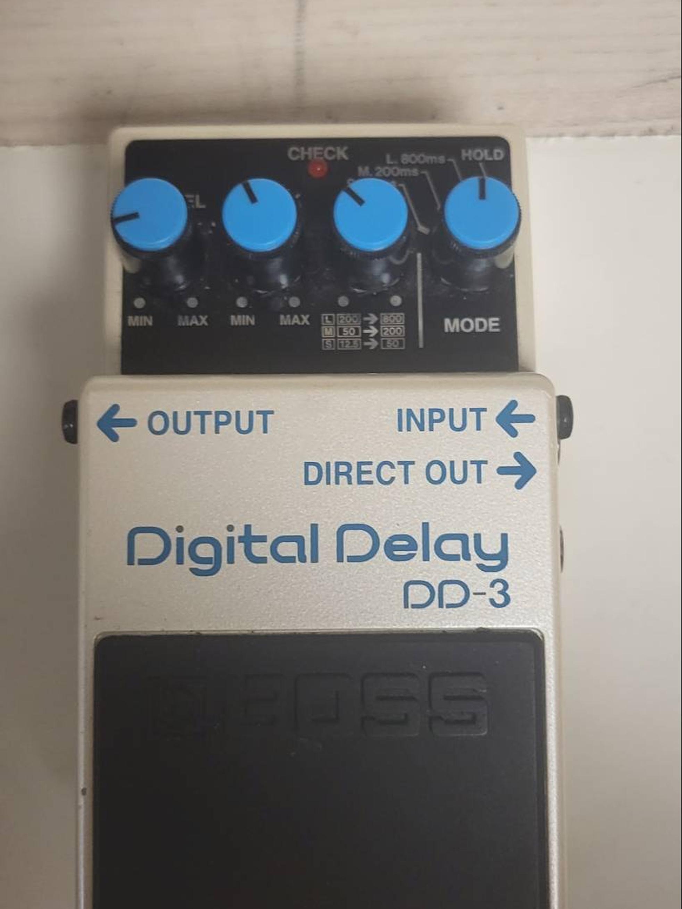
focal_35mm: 26
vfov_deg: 67.3
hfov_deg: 53.1
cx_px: 341
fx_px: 683
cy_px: 454
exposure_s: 1/60.2
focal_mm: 4.25
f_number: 1.8
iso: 200
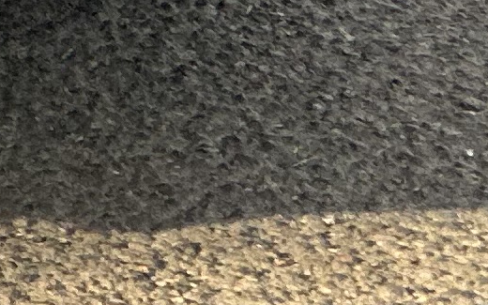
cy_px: -956
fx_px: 8419
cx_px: -930
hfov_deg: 3.3
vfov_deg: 2.0
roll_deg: -3.5
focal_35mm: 633
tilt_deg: -1.7
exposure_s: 1/121
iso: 32
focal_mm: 9
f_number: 2.8
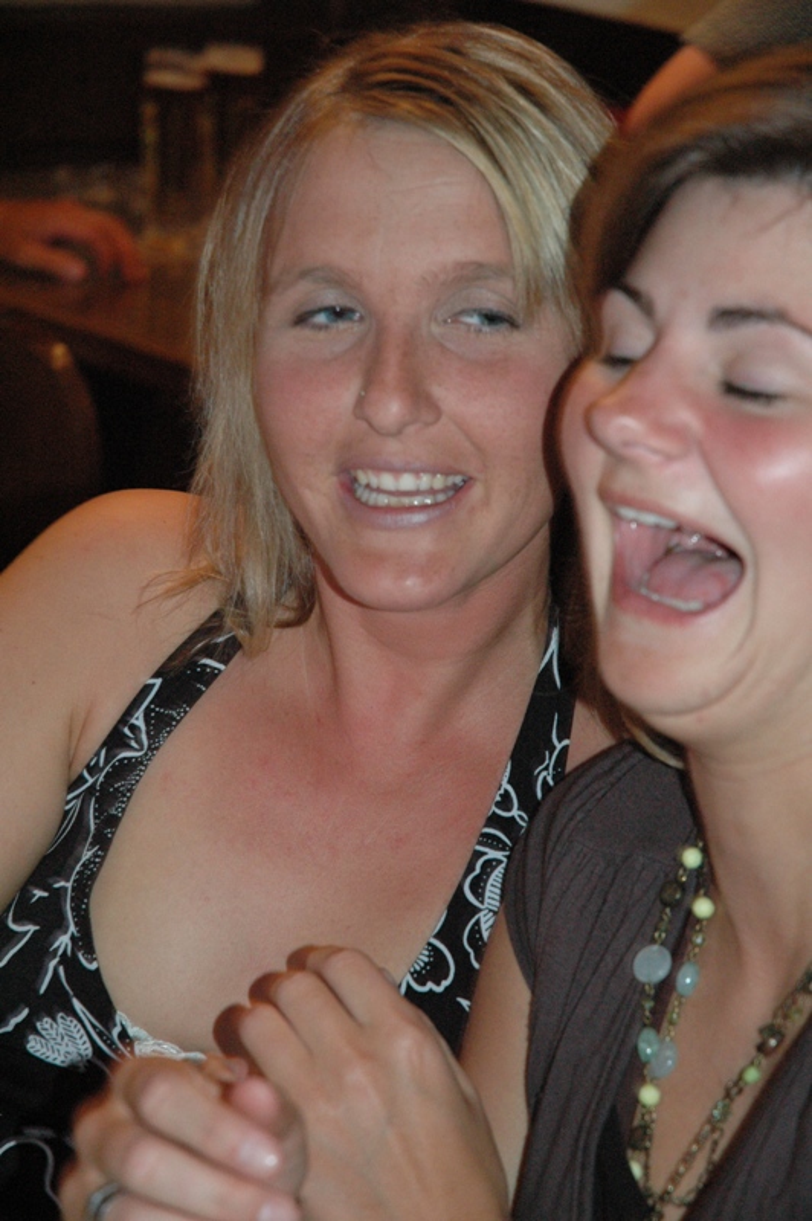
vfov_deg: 19.5
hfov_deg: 13.0
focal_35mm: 105
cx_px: 406
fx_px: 3558
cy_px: 610
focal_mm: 70
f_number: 5
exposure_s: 1/60
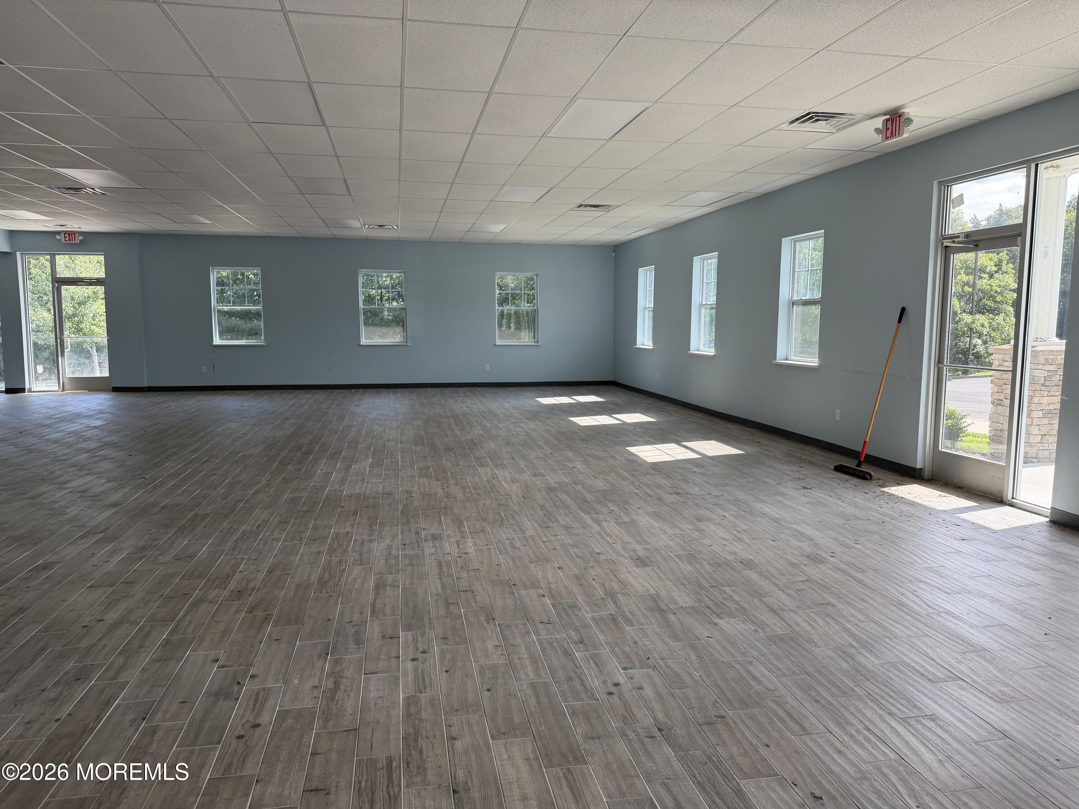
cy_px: 404
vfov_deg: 56.8
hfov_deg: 71.6
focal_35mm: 24
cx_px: 540
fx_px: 748
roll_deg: +1.2
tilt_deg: -6.4
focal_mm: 6.76
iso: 100
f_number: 1.78
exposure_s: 1/632
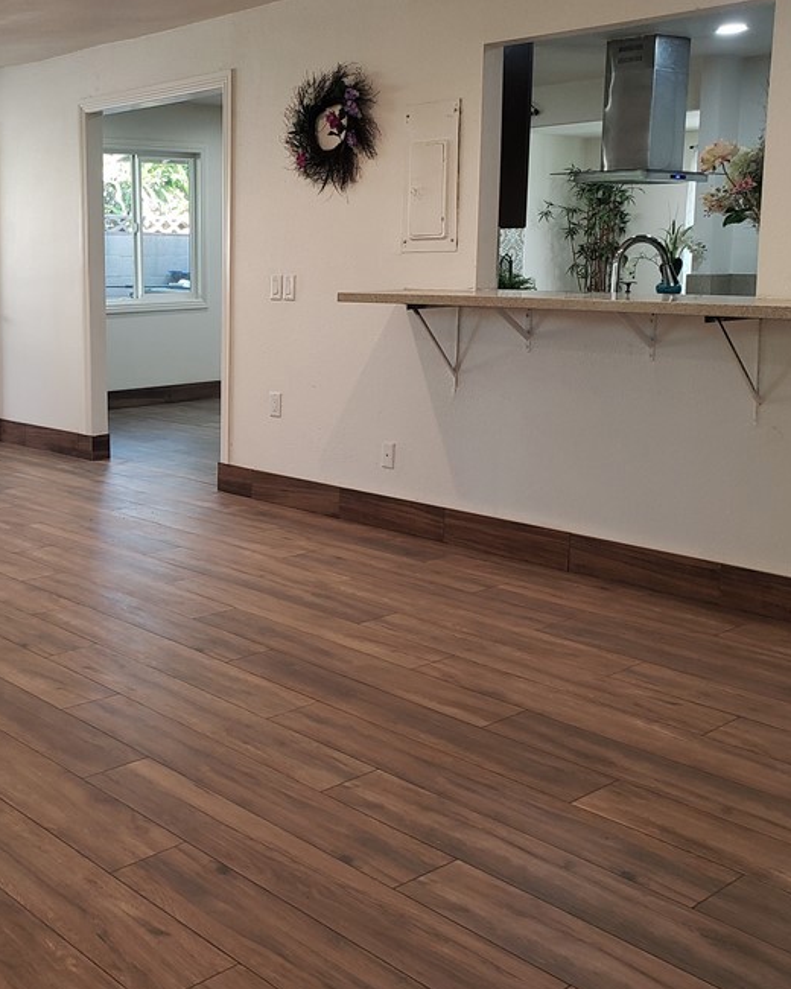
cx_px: 163
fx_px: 1171
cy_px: 438
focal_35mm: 40
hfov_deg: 36.1
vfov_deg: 45.7
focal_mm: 4.3
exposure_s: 1/50
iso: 125
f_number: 2.4
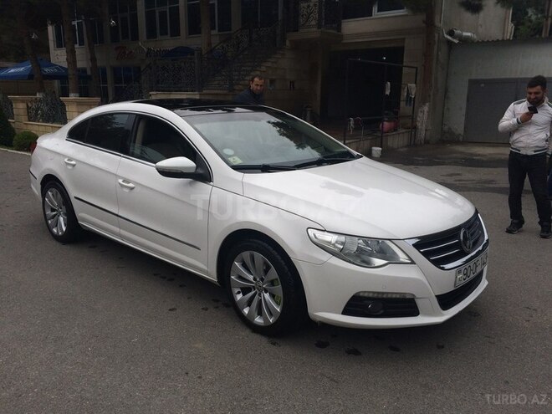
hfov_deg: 61.7
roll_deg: +1.0
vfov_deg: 48.2
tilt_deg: -14.6
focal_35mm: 29
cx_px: 276
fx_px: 462
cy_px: 207
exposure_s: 1/1520
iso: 32
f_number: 2.2
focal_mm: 4.15
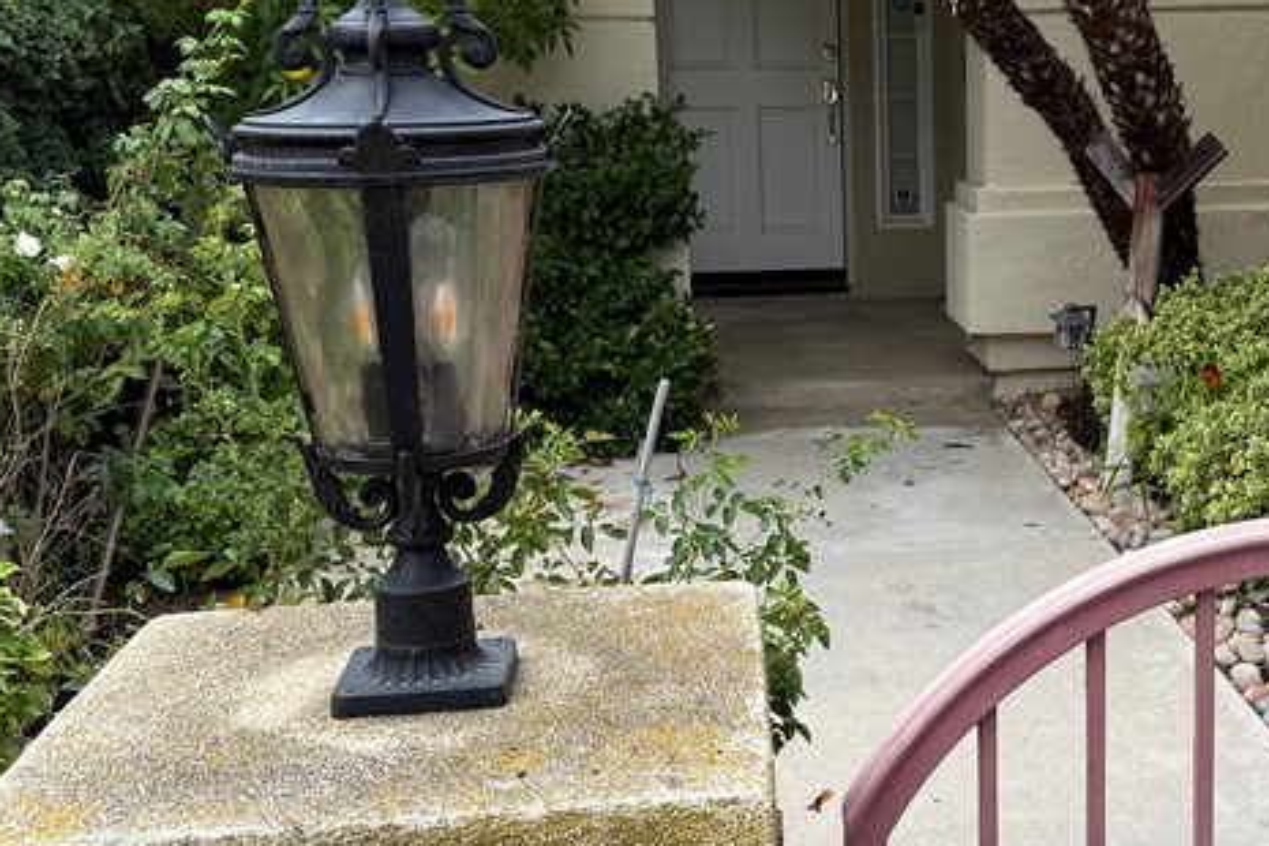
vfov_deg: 24.6
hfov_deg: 35.3
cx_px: 980
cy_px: 388
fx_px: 1939
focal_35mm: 55
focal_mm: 6.76
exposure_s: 1/1122
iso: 80
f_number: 1.78
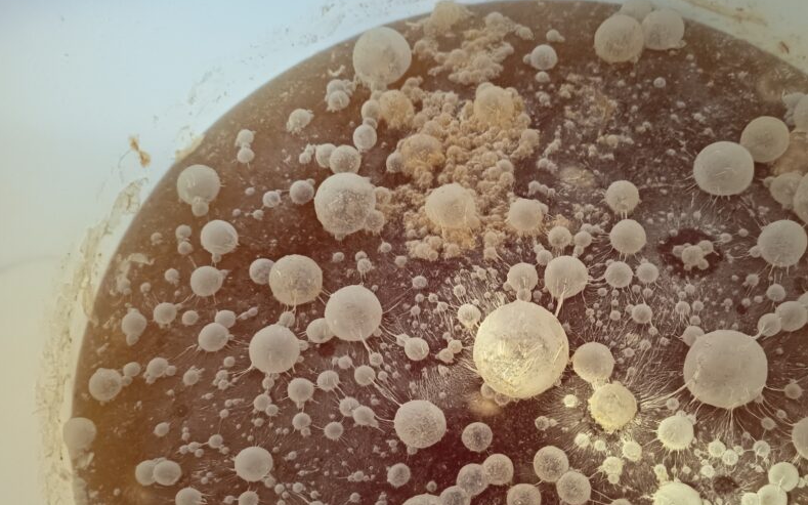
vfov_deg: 37.7
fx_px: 727
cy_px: 351
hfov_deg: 57.7
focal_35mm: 33
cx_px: 486
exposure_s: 1/16.7
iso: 2661
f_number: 1.7
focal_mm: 5.24
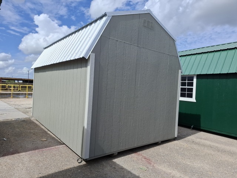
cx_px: 118
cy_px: 89
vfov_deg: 58.9
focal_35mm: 23
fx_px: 157
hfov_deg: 73.9
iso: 50
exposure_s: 1/4115
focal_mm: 5.54
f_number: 1.8
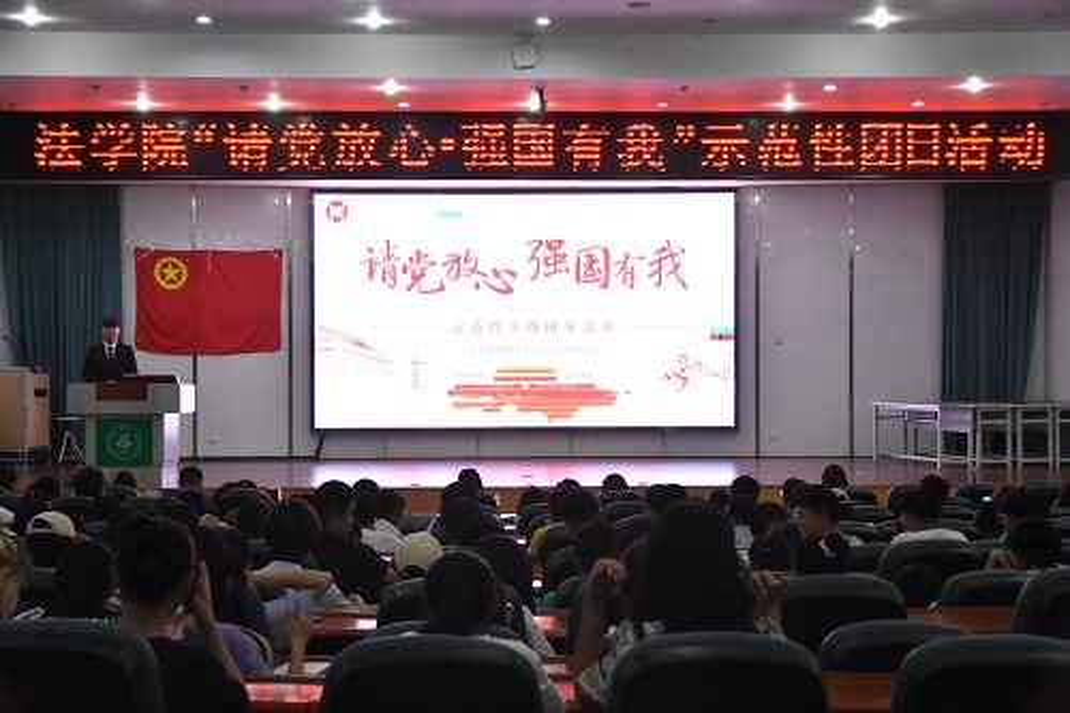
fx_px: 2139
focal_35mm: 72
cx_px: 535
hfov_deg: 28.1
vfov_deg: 18.9
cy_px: 356
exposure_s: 1/400
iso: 5000
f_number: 5
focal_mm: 48
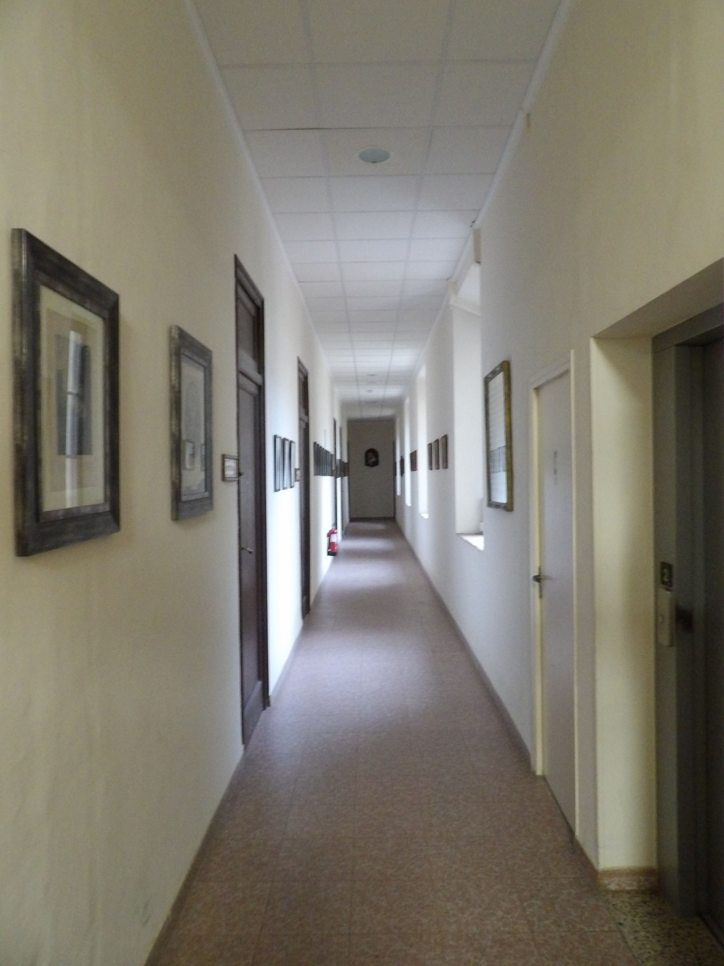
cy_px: 483
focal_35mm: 24
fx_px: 669
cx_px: 362
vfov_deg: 71.6
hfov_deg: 56.8
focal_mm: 4.3
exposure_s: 1/7
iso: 800
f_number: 3.2
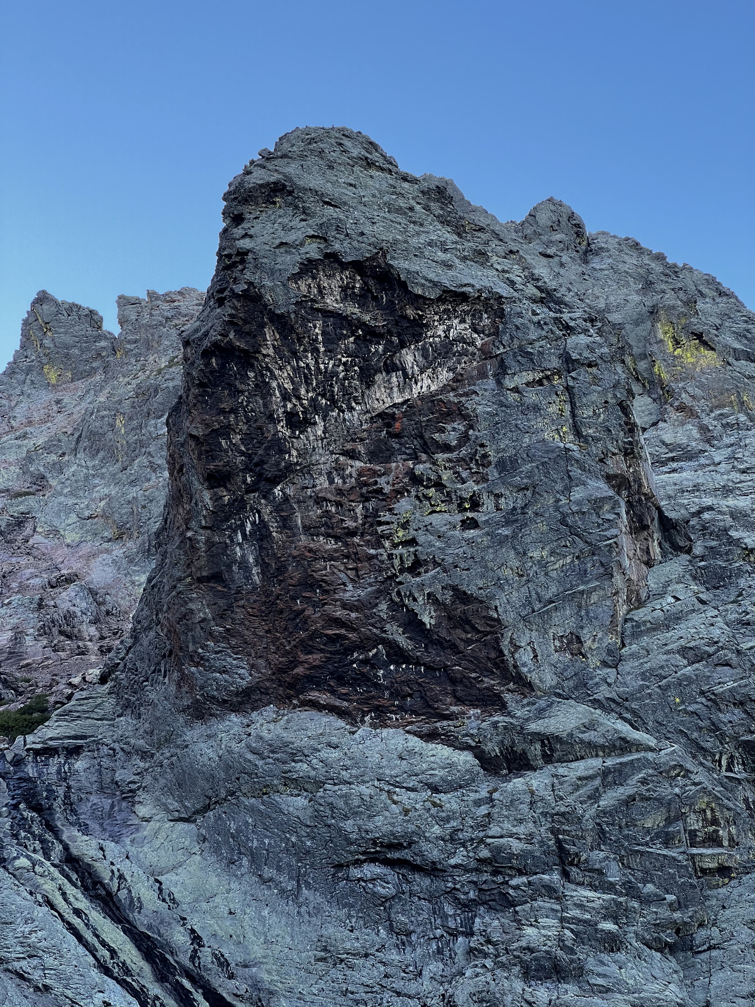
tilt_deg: +22.1
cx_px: 378
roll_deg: +4.5
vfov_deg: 25.3
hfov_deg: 19.1
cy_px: 504
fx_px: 2239
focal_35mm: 77
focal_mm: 9
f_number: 2.8
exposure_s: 1/99
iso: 40
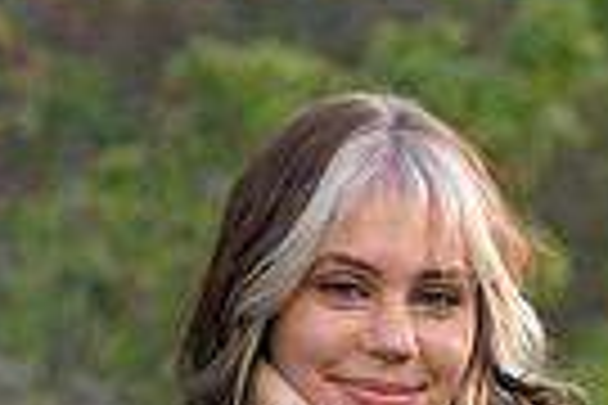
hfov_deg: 4.3
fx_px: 8055
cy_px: 647
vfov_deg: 2.9
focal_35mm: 477
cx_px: 498
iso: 250
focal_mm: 95
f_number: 4.5
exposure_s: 1/250
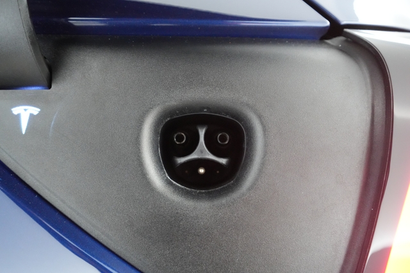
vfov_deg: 47.9
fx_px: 307
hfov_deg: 67.4
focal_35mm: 27
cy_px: 136
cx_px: 205
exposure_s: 1/100
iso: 12800
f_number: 4.5
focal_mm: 27
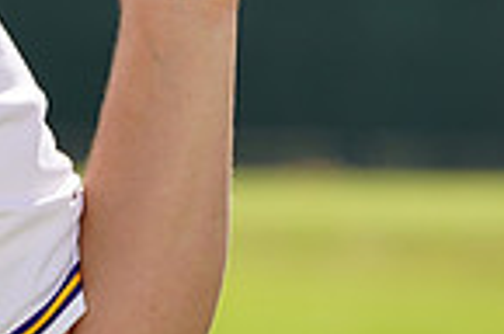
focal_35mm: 978
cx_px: -358
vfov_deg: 1.4
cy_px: -181
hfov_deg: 2.1
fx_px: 13662
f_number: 8
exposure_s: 1/250
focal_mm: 244
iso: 100
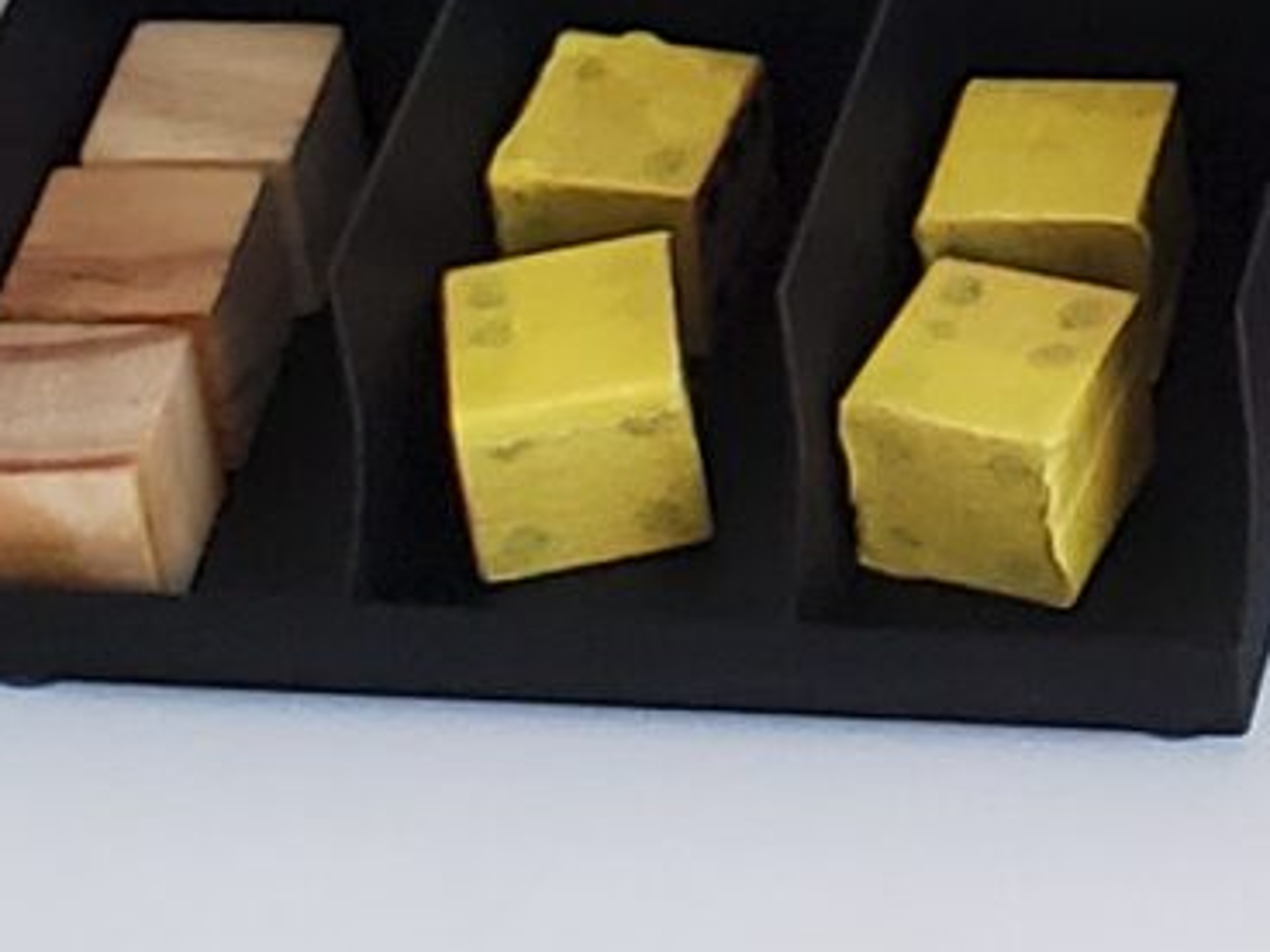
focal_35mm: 181
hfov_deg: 10.2
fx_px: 6641
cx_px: 2457
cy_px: -1224
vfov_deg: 7.7
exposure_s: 1/120
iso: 320
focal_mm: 4.3
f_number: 2.4
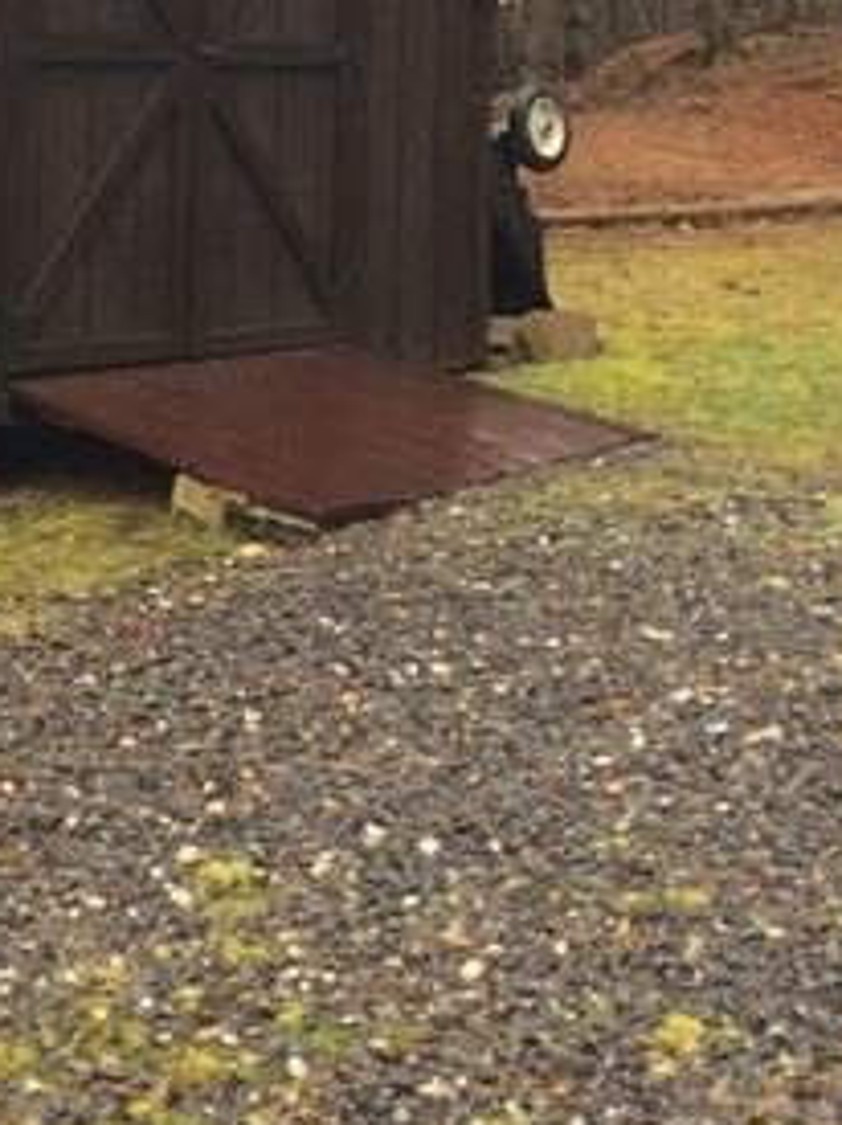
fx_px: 2629
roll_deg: -0.5
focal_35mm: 81
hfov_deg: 17.8
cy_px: -33
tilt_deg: -3.2
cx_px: 41
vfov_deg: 23.0
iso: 50
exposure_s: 1/120
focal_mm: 4.15
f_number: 2.2
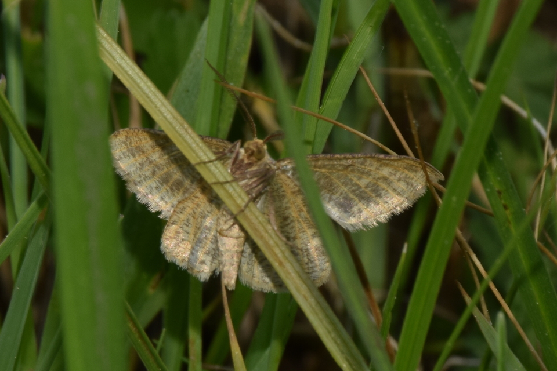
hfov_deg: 9.8
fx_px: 3249
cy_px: 186
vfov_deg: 6.5
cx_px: 278
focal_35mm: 210
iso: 100
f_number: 16
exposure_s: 1/125
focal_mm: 140
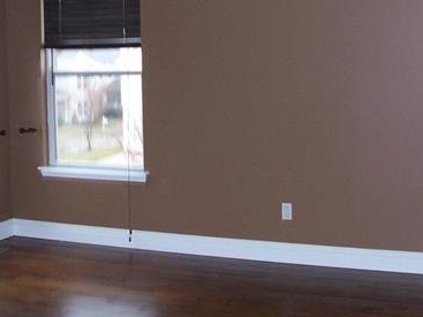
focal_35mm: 61
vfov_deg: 23.8
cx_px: 196
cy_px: 92
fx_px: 745
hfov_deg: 31.7
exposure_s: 1/60
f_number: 2.8
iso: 140
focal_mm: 6
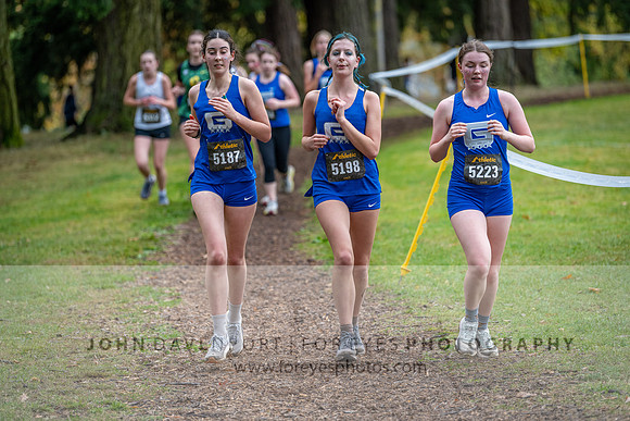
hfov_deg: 12.1
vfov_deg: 8.1
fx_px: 2976
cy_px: 210
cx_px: 315
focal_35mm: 170
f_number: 2.8
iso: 450
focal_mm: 170
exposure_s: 1/1000
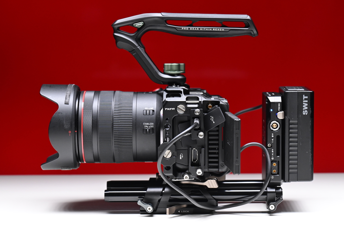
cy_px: 114
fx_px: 1003
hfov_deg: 19.5
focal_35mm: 105
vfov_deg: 13.0
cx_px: 172
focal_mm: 70
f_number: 5.6
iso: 800
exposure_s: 1/60
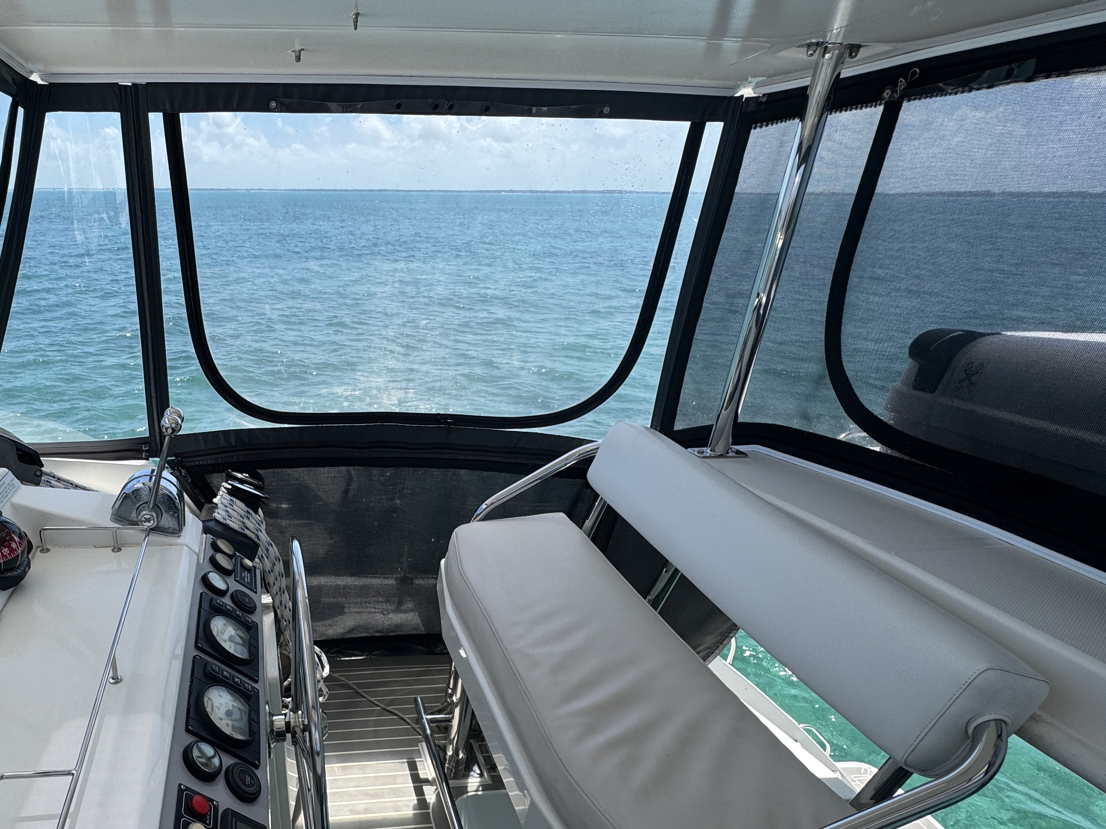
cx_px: 316
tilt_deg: -27.0
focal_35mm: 21
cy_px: 534
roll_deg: +0.4
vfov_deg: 62.3
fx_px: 671
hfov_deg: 74.9
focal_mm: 2.22
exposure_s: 1/1126
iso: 40
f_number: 2.2
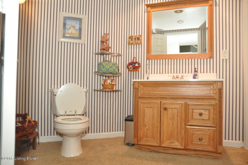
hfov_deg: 41.1
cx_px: 124
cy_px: 82
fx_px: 330
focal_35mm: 48
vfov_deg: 28.0
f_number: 4
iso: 800
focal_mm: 32
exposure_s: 1/60
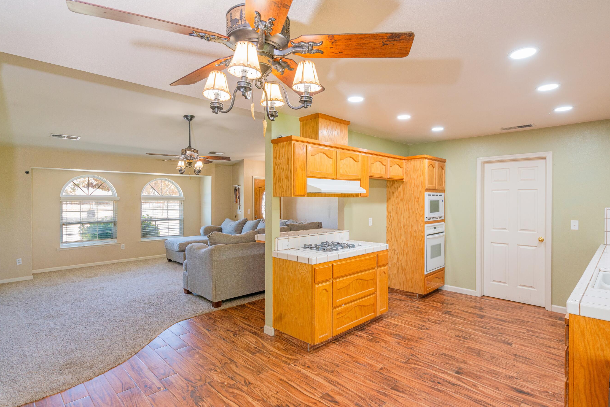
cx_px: 322
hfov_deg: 89.9
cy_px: 216
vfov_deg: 67.3
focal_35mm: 18
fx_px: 305
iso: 640
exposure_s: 1/20
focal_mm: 16
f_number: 8
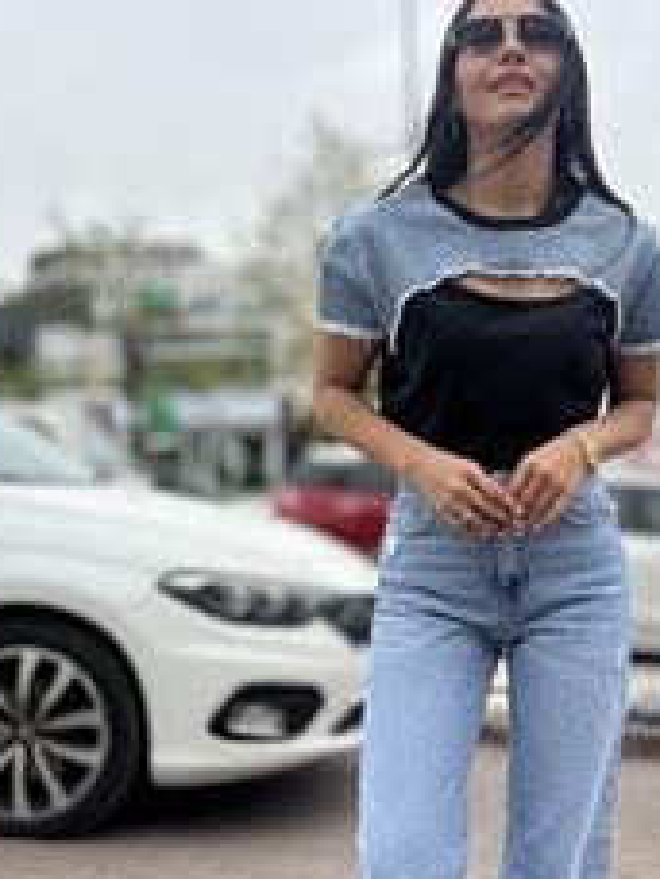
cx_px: 479
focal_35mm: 47
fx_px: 1195
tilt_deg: +1.0
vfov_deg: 40.3
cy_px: 519
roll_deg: +1.1
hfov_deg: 30.5
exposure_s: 1/3460
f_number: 1.5
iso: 50
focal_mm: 5.7
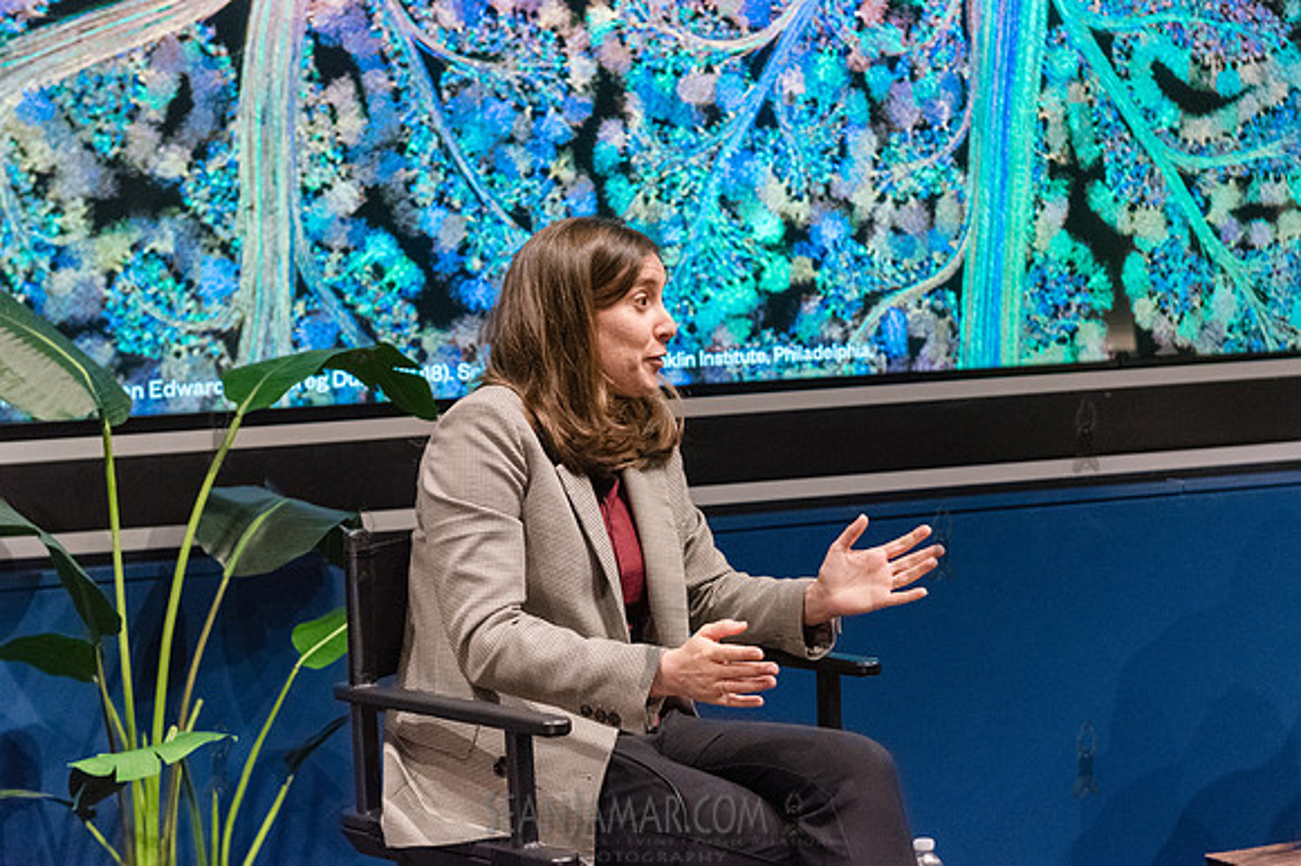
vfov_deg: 18.1
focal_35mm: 75
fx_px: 2718
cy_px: 378
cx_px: 706
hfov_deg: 26.9
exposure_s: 1/200
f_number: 4
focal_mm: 66
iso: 6400
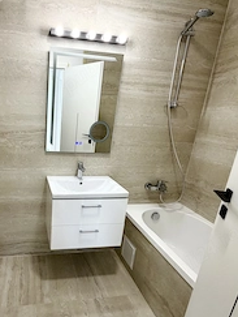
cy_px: 181
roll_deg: -2.9
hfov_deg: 56.2
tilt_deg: -17.7
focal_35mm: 23
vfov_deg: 73.4
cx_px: 60
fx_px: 210
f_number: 2.2
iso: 80
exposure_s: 1/100
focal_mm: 2.22
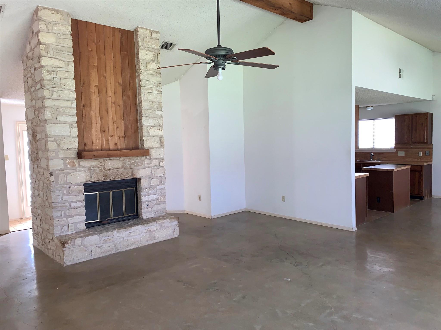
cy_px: 165
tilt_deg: -3.3
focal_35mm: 26
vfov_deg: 53.1
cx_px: 220
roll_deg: +1.4
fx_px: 331
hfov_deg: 67.3
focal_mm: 4.25
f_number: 1.8
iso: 50
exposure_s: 1/24
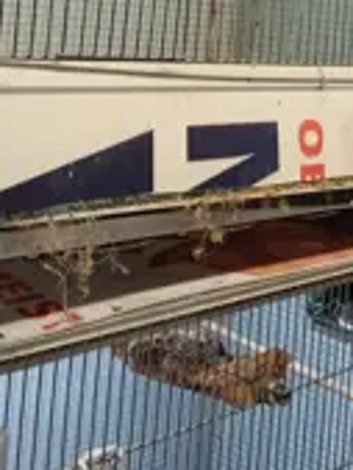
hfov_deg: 22.2
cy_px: -39
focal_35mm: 66
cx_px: 228
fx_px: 896
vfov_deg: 27.1
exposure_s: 1/50
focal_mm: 4.22
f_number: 1.8
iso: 370
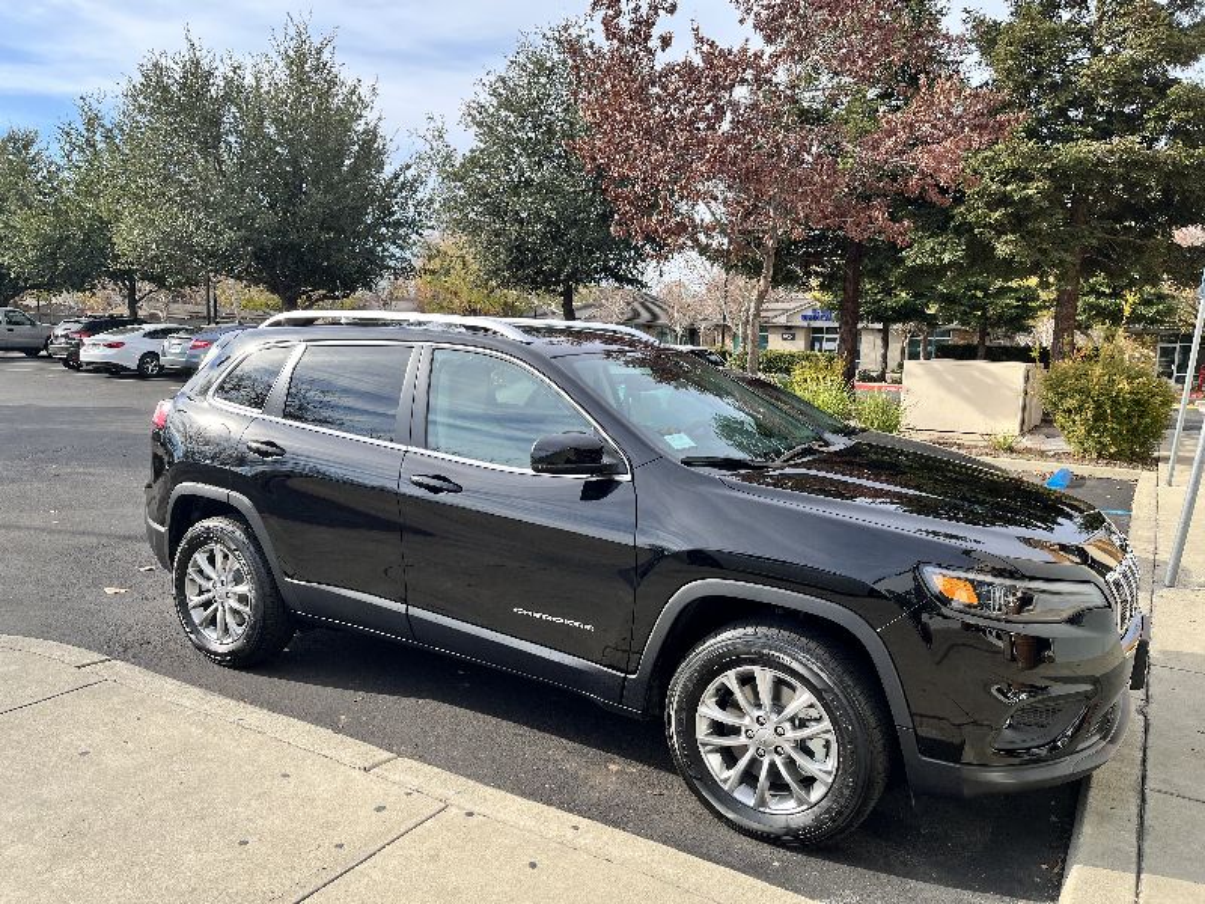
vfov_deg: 53.1
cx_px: 602
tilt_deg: -6.9
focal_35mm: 26
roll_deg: -0.4
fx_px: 905
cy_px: 452
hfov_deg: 67.3
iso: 50
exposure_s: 1/1117
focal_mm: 5.1
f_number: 1.6
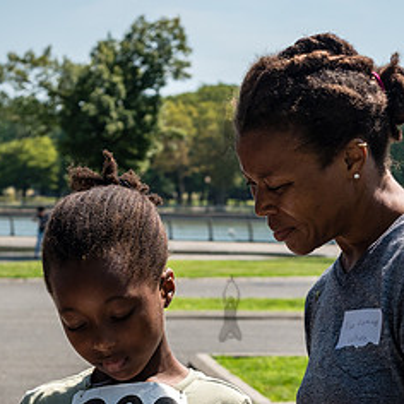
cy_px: 289
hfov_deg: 12.9
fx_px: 1783
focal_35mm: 135
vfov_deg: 12.9
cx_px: 290
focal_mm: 48
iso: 400
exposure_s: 1/2500
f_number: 4.5
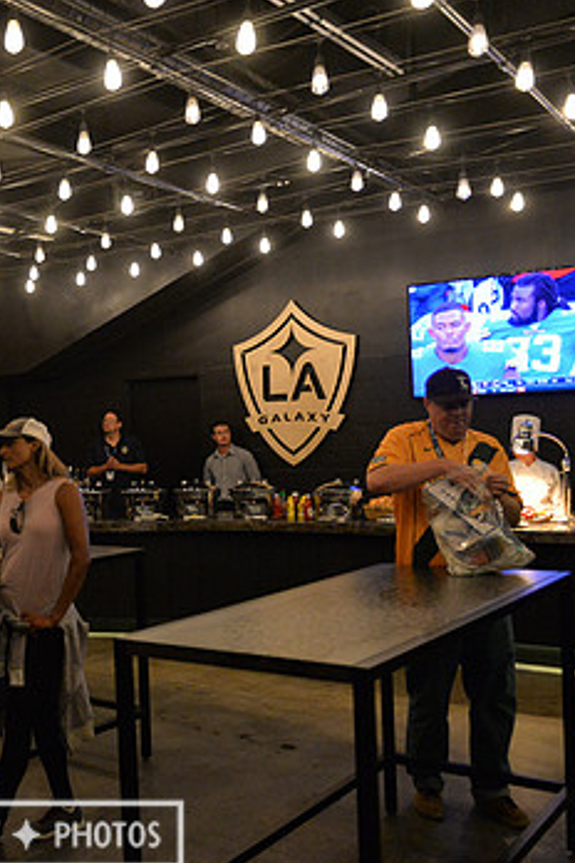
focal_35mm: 40
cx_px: 7
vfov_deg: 48.4
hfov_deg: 31.1
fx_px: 958
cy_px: 462
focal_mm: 24
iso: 4000
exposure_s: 1/400
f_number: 2.8
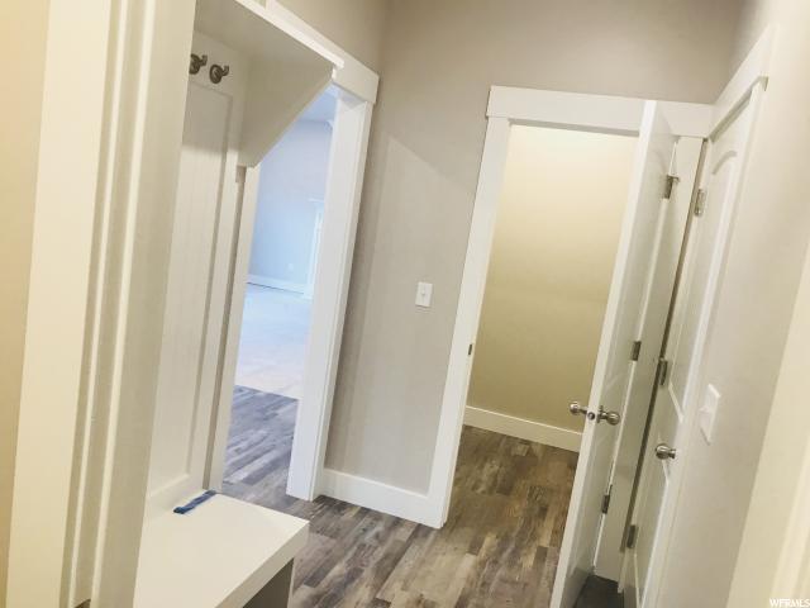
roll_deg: -9.4
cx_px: 405
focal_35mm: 28
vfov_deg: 49.7
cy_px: 304
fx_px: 655
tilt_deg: -7.4
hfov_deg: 63.4
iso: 40
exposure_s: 1/30
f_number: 1.8
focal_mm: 3.99
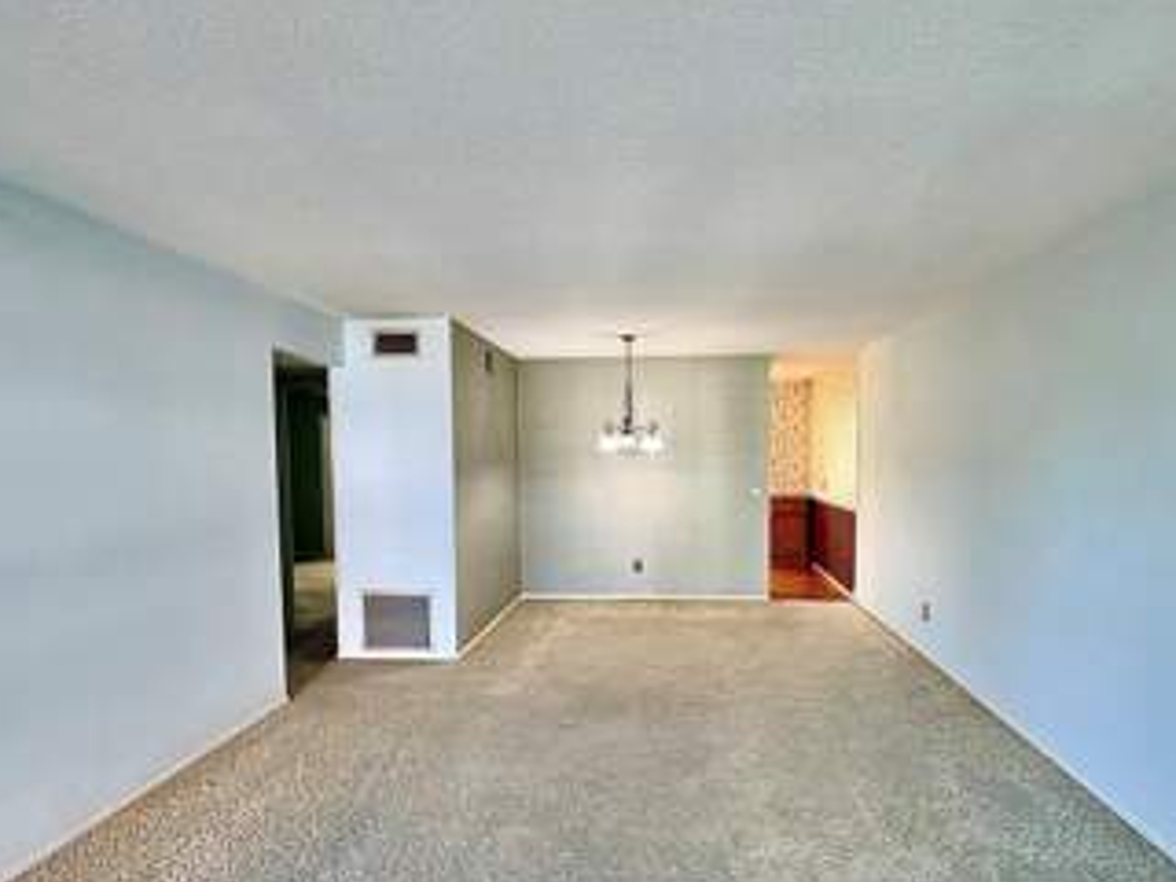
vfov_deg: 63.2
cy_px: 503
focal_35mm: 21
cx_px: 617
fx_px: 713
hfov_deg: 78.9
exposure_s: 1/120
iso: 320
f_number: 2.2
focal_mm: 2.22
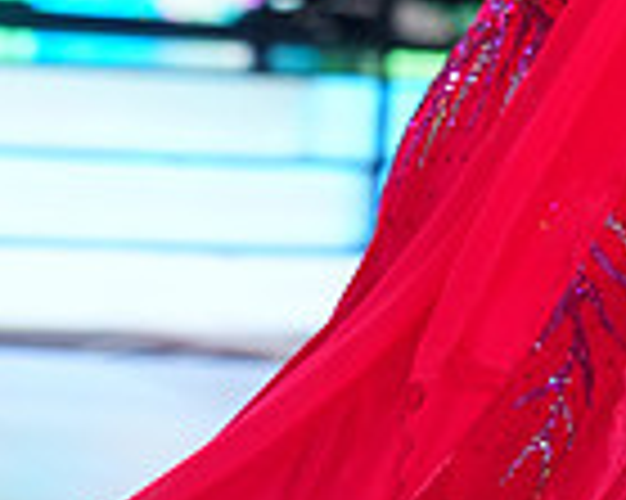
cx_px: 795
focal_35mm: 348
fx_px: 6443
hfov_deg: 5.5
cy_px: -225
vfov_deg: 4.4
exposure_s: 1/400
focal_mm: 89
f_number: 4
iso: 2500
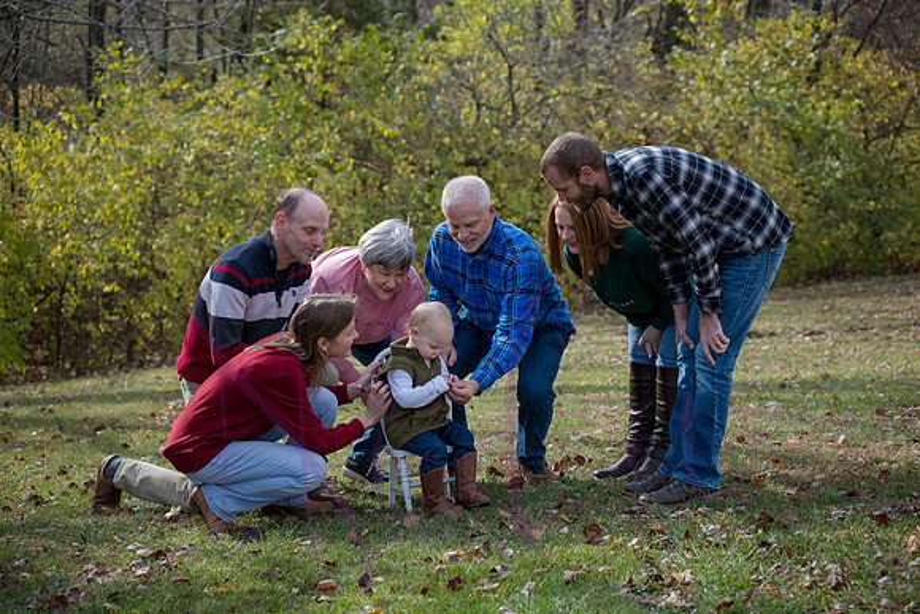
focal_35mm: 80
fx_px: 2045
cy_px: 307
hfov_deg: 25.4
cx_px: 460
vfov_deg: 17.1
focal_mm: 80
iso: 400
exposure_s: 1/800
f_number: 5
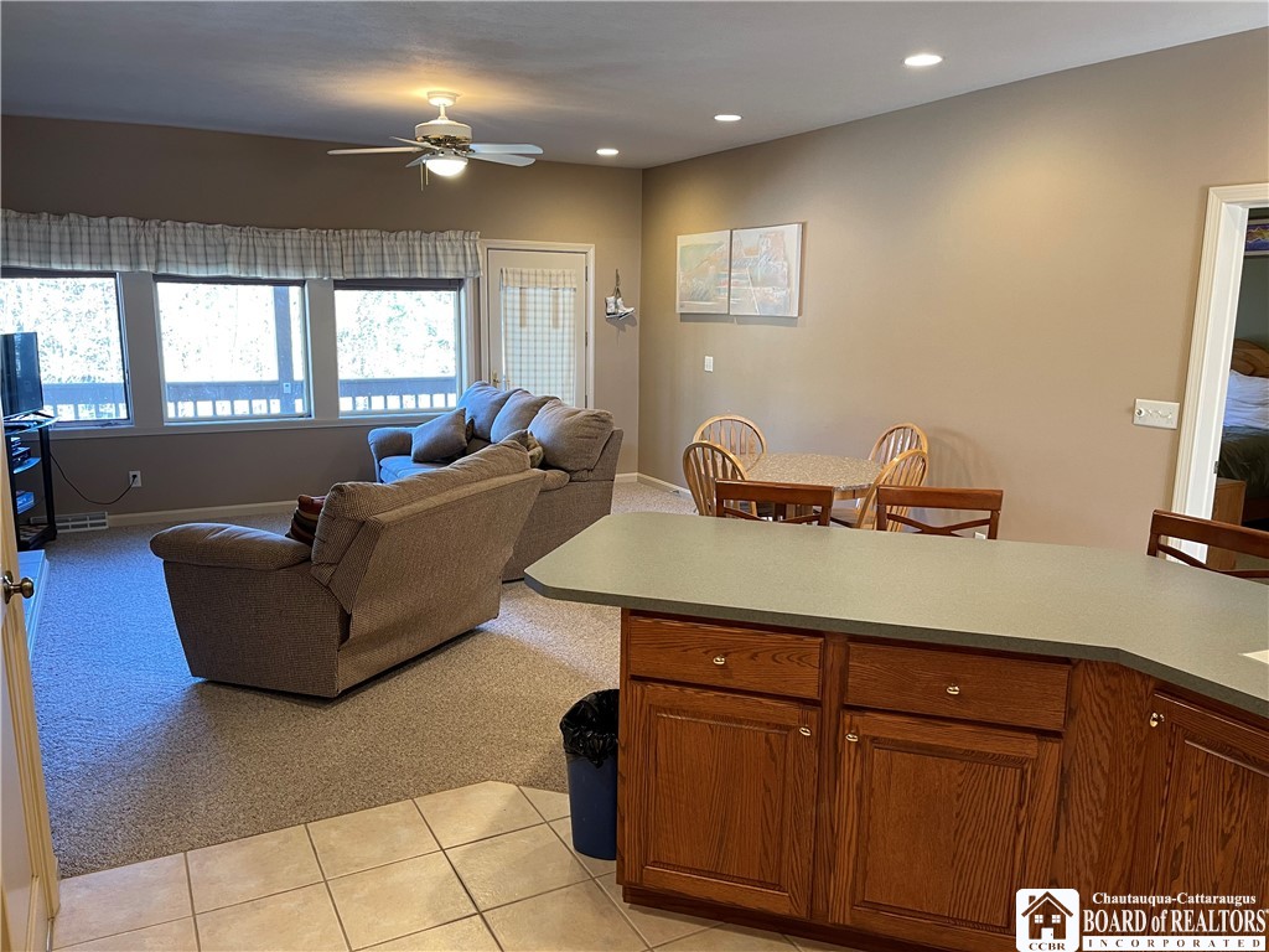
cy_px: 476
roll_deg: -0.9
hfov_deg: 67.3
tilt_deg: -11.4
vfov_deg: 53.1
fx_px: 953
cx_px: 634
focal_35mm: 26
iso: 160
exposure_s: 1/60
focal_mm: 5.1
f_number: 1.6
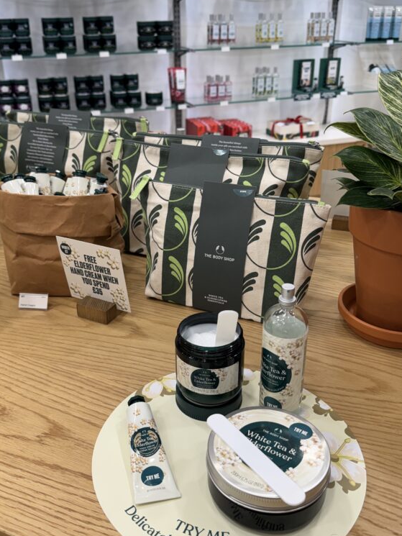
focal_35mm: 33
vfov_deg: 55.3
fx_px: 511
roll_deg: +1.1
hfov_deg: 42.9
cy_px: 253
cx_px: 183
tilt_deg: -25.0
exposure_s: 1/100
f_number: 1.78
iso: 64
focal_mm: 6.76
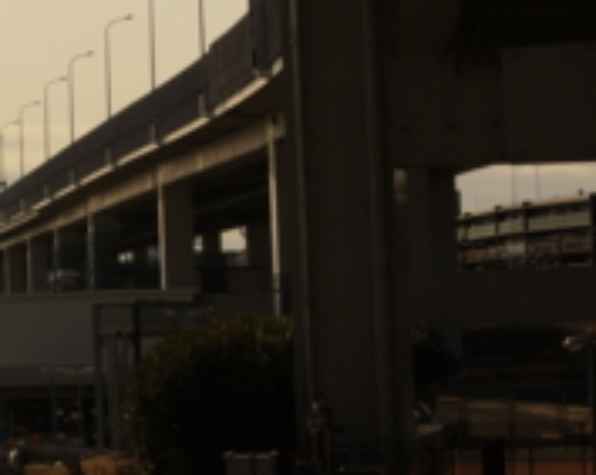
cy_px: 57
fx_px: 3927
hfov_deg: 8.6
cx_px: -17
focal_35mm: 223
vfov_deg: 6.9
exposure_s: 1/1000
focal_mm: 70
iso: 200
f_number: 13
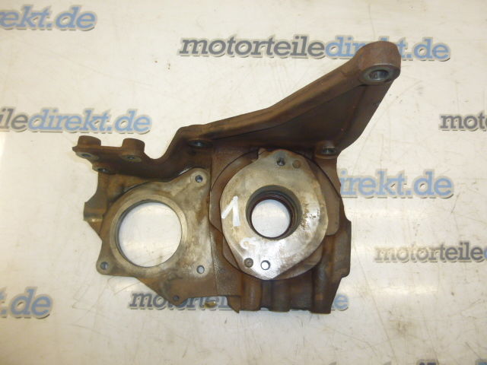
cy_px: 182
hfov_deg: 69.4
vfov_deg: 54.9
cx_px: 244
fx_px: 352
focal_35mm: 25
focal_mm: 4.5
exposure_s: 1/60
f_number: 3.1
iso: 160
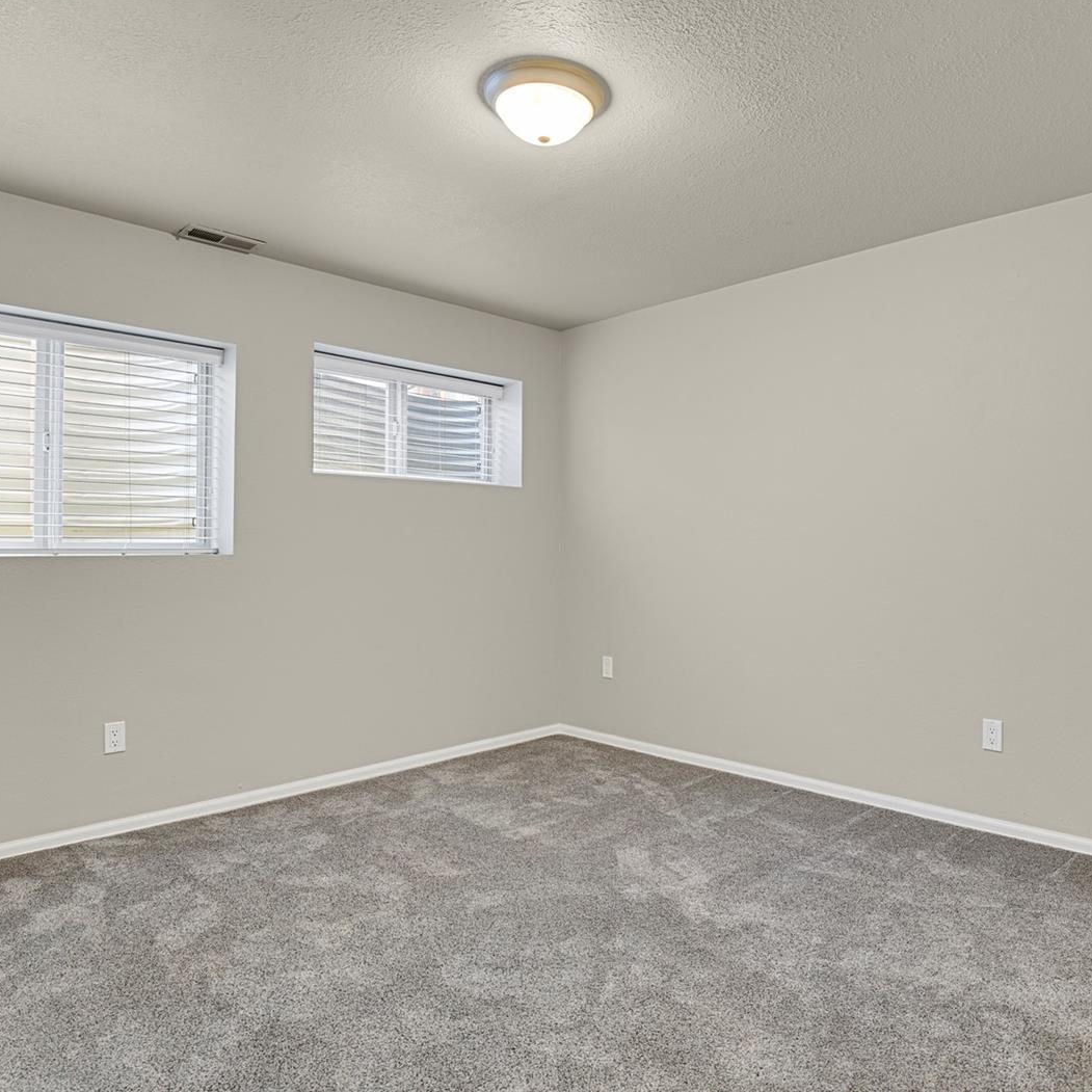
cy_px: 540
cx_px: 624
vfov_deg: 69.6
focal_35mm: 22
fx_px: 785
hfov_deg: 69.3
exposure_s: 8
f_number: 6.3
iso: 250
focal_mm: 17
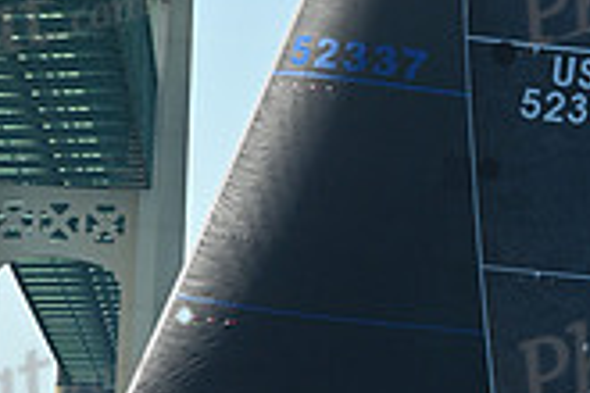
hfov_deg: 4.5
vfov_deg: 3.0
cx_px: 334
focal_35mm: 458
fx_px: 7506
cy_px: -179
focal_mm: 130
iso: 320
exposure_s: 1/1000
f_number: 7.1
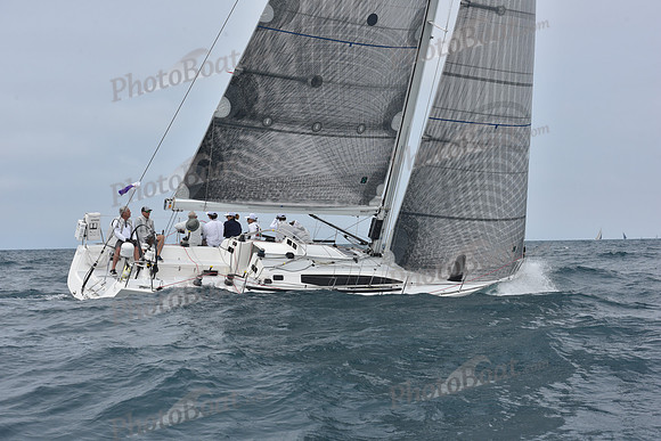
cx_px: 330
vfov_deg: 19.5
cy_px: 220
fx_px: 1286
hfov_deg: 28.8
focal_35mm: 70
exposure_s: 1/800
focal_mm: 70
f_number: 9
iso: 250
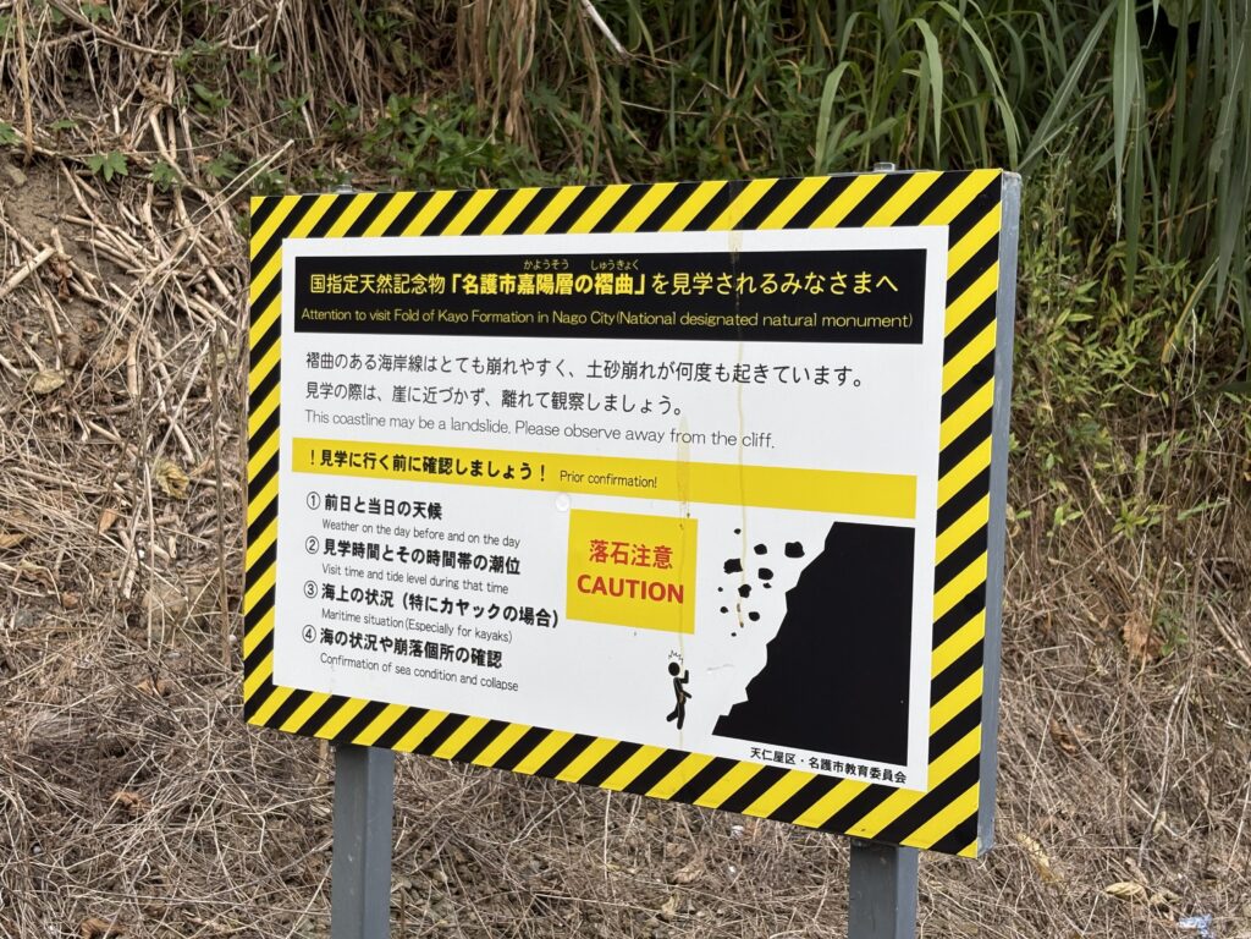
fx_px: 1879
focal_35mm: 52
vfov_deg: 28.0
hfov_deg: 36.8
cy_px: 470
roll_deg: +1.0
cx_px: 626
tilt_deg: -3.9
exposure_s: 1/338
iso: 32
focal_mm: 5.96
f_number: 1.6
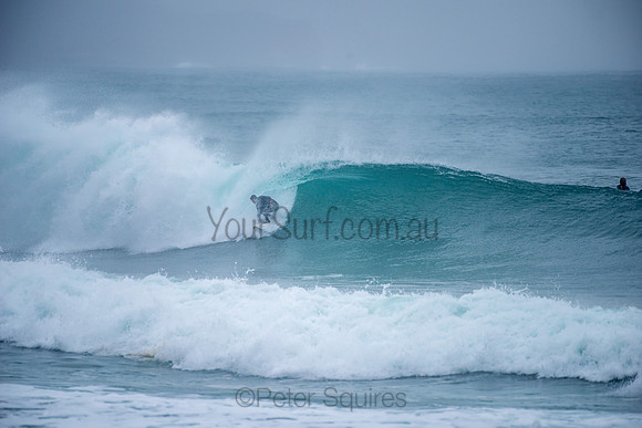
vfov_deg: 2.8
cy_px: 214
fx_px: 8918
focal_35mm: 500
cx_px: 321
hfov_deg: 4.1
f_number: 5.6
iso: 220
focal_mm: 500
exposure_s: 1/1000
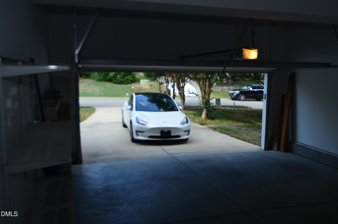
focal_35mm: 33
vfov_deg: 39.8
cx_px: 169
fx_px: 309
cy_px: 112
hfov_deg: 57.3
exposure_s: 1/160
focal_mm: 22
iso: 200
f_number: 6.3
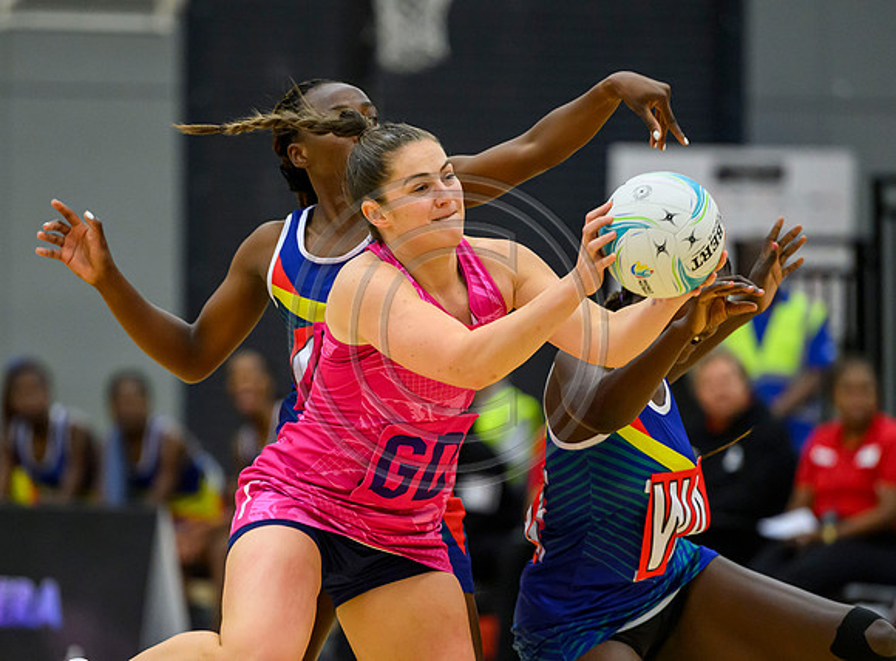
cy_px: 341
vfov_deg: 4.4
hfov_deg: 5.9
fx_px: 8673
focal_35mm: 337
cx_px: 402
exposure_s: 1/1000
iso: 4000
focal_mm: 200
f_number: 2.8
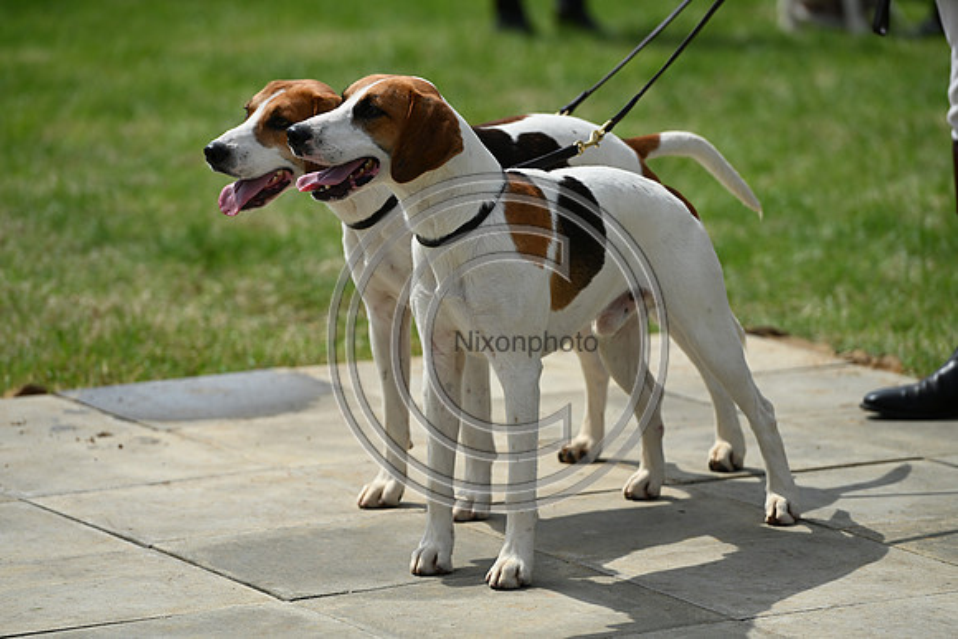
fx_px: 5323
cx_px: 479
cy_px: 320
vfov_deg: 6.9
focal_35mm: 200
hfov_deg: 10.3
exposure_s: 1/1250
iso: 125
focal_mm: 200
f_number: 4.5
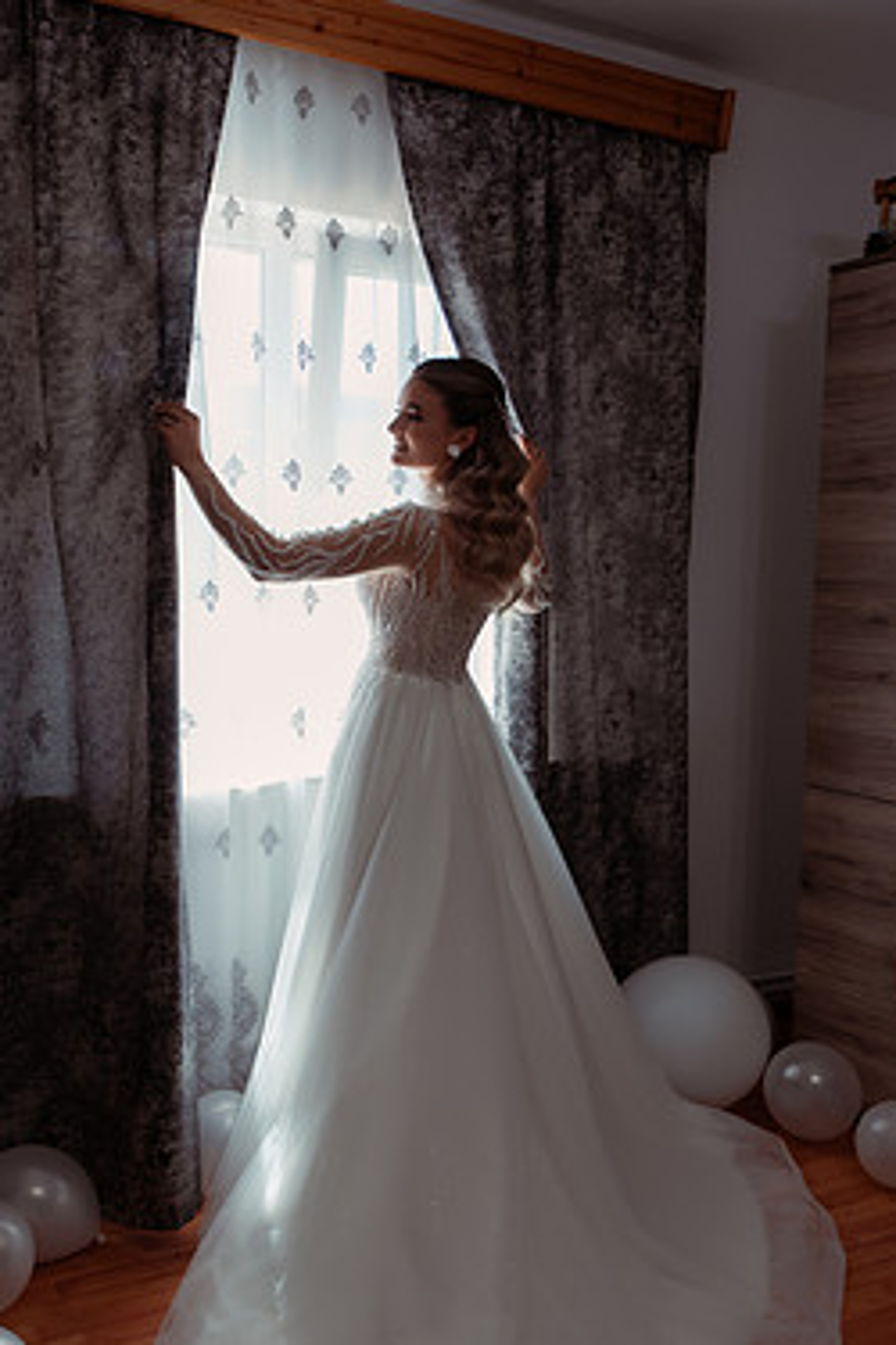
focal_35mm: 36
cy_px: 721
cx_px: 452
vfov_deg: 53.1
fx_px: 1344
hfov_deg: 36.9
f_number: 3.2
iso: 320
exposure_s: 1/160
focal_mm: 30
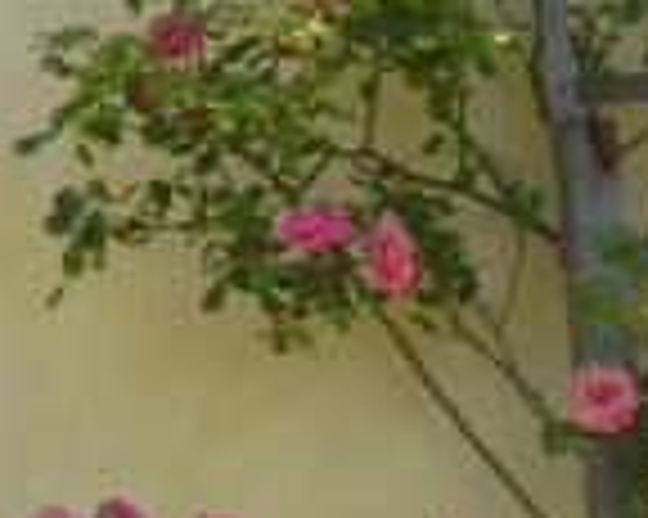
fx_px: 8490
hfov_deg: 4.3
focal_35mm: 443
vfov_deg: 3.5
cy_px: 83
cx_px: 943
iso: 160
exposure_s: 1/125
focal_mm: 20
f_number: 6.5
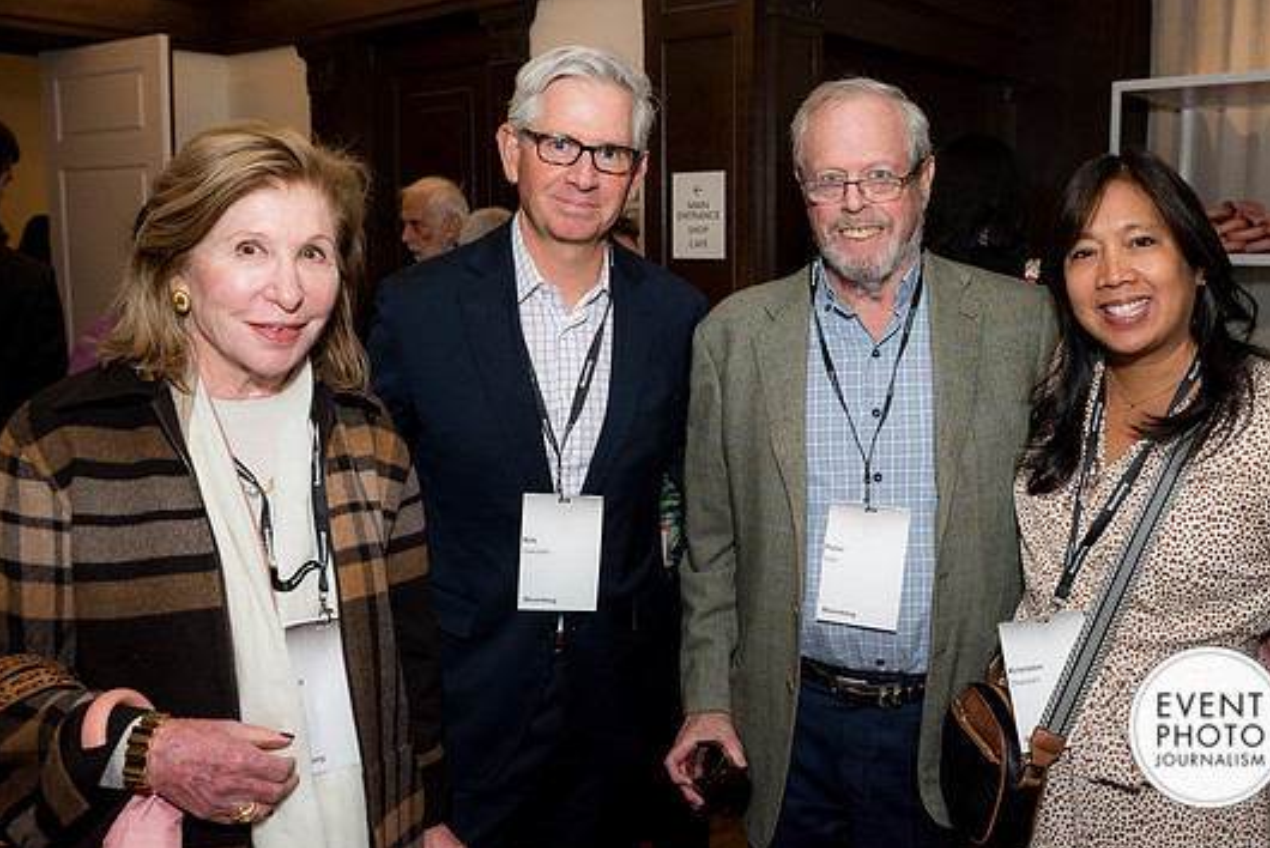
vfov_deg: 37.9
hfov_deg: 54.2
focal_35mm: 35
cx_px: 728
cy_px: 387
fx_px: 1235
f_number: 5
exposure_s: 1/125
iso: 800
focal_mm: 29
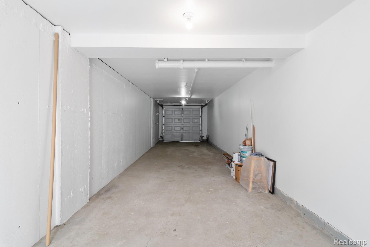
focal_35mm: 17
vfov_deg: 70.5
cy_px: 124
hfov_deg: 93.3
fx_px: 175
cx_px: 185
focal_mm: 17
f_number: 9
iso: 400
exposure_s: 1/15
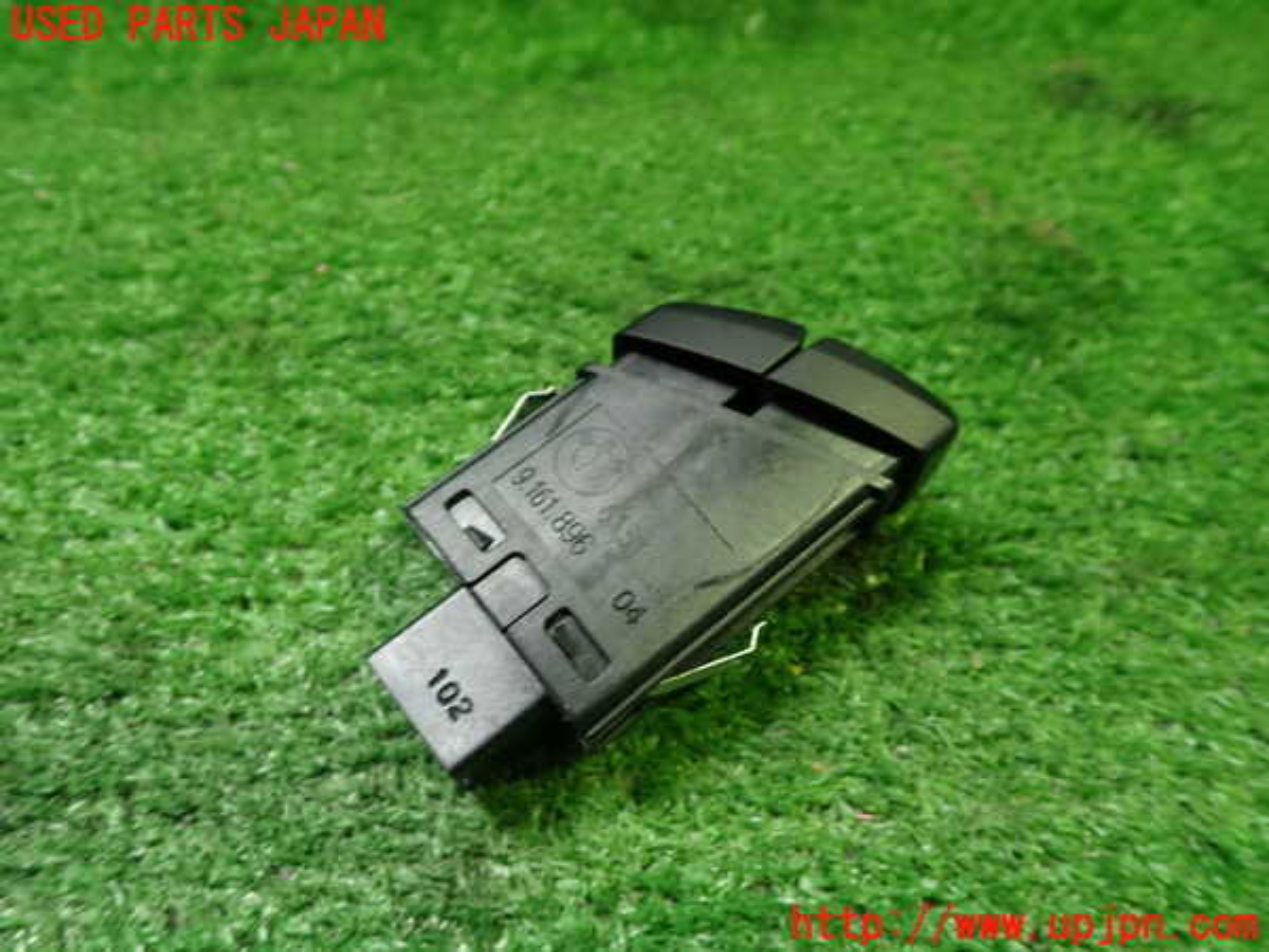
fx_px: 1100
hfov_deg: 60.0
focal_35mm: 30
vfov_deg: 46.8
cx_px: 634
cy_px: 476
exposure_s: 1/50
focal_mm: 5.4
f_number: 2.3
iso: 200
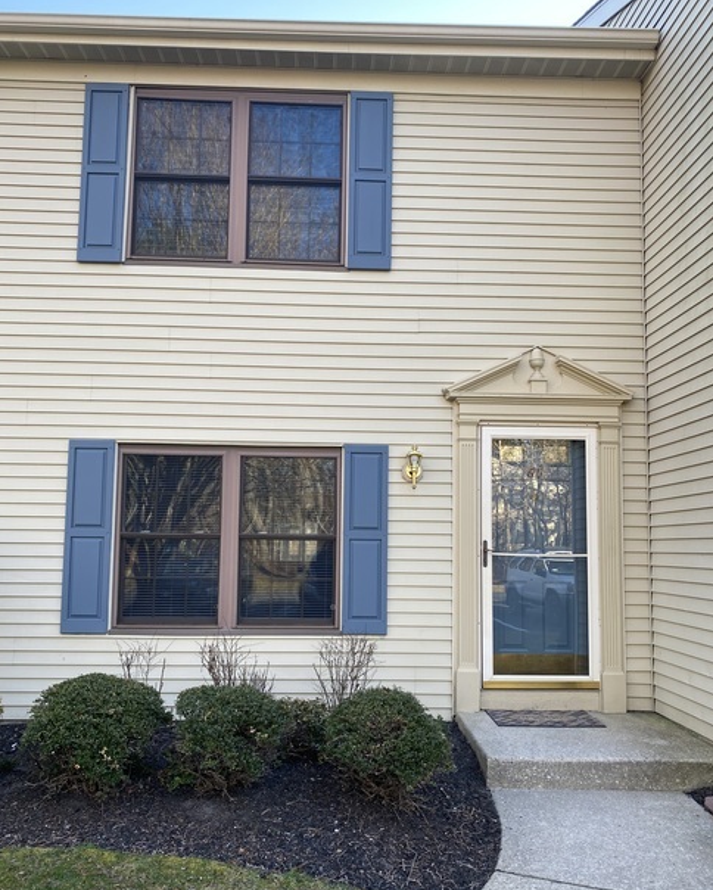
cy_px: 483
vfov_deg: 62.1
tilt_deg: +5.2
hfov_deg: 51.6
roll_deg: -0.2
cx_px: 356
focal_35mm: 28
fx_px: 738
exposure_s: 1/196
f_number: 1.8
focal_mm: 4.25
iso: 32
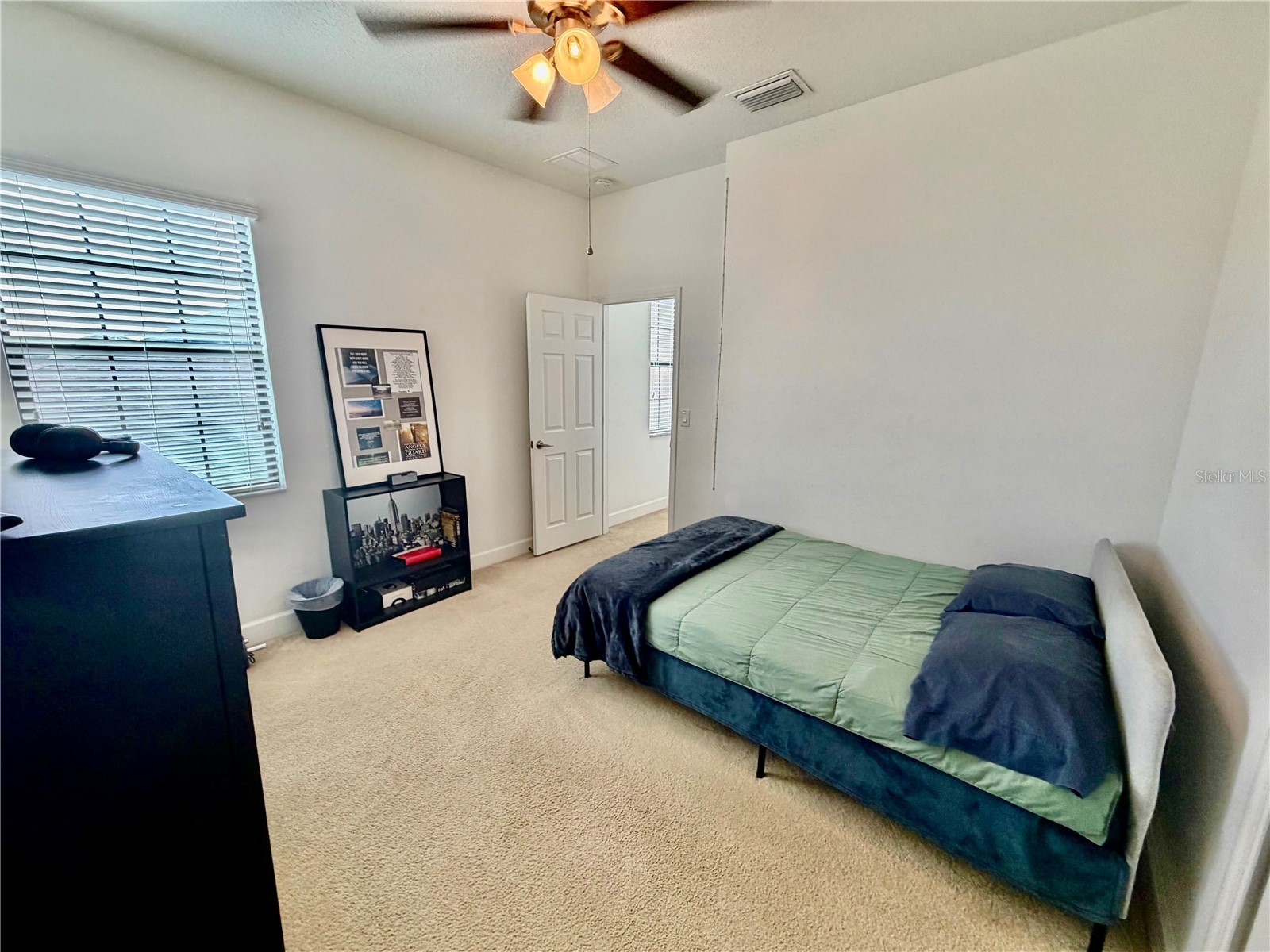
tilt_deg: -10.4
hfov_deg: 102.1
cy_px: 476
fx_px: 514
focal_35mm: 14
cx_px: 635
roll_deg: +0.5
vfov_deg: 85.7
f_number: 2.2
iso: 160
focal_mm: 2.22
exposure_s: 1/60
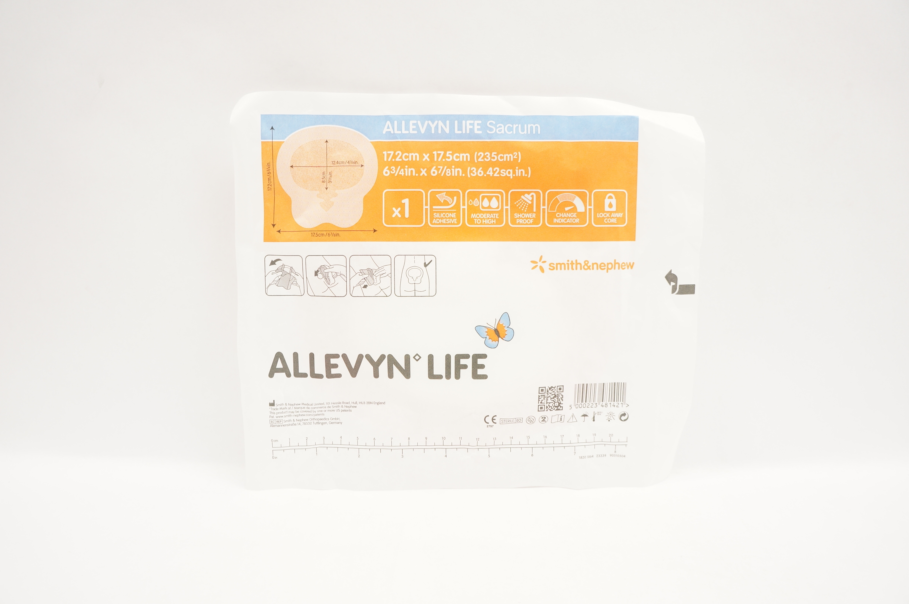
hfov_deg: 67.4
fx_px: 681
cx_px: 454
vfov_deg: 47.8
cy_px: 302
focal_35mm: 27
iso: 400
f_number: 5
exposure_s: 1/60
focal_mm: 18
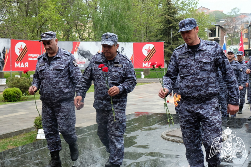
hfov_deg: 45.4
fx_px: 300
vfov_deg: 31.2
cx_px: 126
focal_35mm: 43
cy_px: 84
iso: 4000
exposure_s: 1/850
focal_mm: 28.9
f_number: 5.6
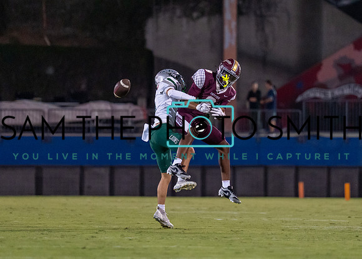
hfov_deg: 4.9
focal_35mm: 411
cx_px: 187
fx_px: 4226
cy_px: 114
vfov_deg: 3.5
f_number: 2.8
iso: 2000
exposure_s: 1/1600
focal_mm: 200
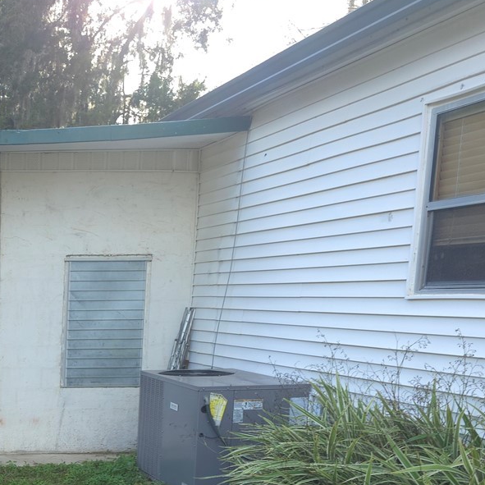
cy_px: 454
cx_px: -98
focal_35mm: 55
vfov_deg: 29.5
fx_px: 872
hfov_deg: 27.3
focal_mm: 6.3
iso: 20
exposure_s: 1/120
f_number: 1.7
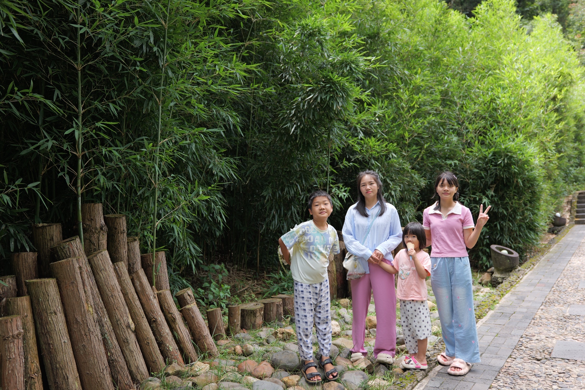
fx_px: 504
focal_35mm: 31
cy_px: 195
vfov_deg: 42.3
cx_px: 292
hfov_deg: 60.3
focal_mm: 31
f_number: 2.8
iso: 100
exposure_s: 1/250
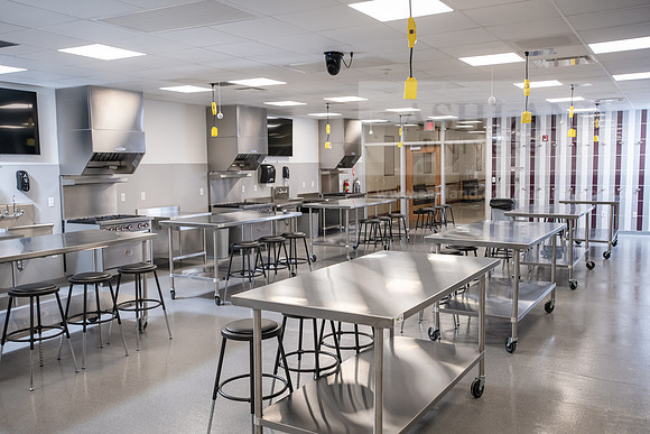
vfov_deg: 41.1
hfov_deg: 58.7
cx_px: 325
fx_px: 578
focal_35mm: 32
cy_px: 217
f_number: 5.6
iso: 1600
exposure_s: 1/160
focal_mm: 32
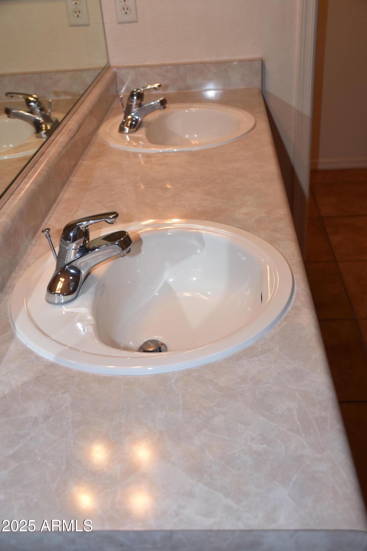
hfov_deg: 34.2
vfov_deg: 49.6
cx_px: 184
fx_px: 596
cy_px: 276
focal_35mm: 39
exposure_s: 1/60
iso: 280
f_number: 4
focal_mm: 26
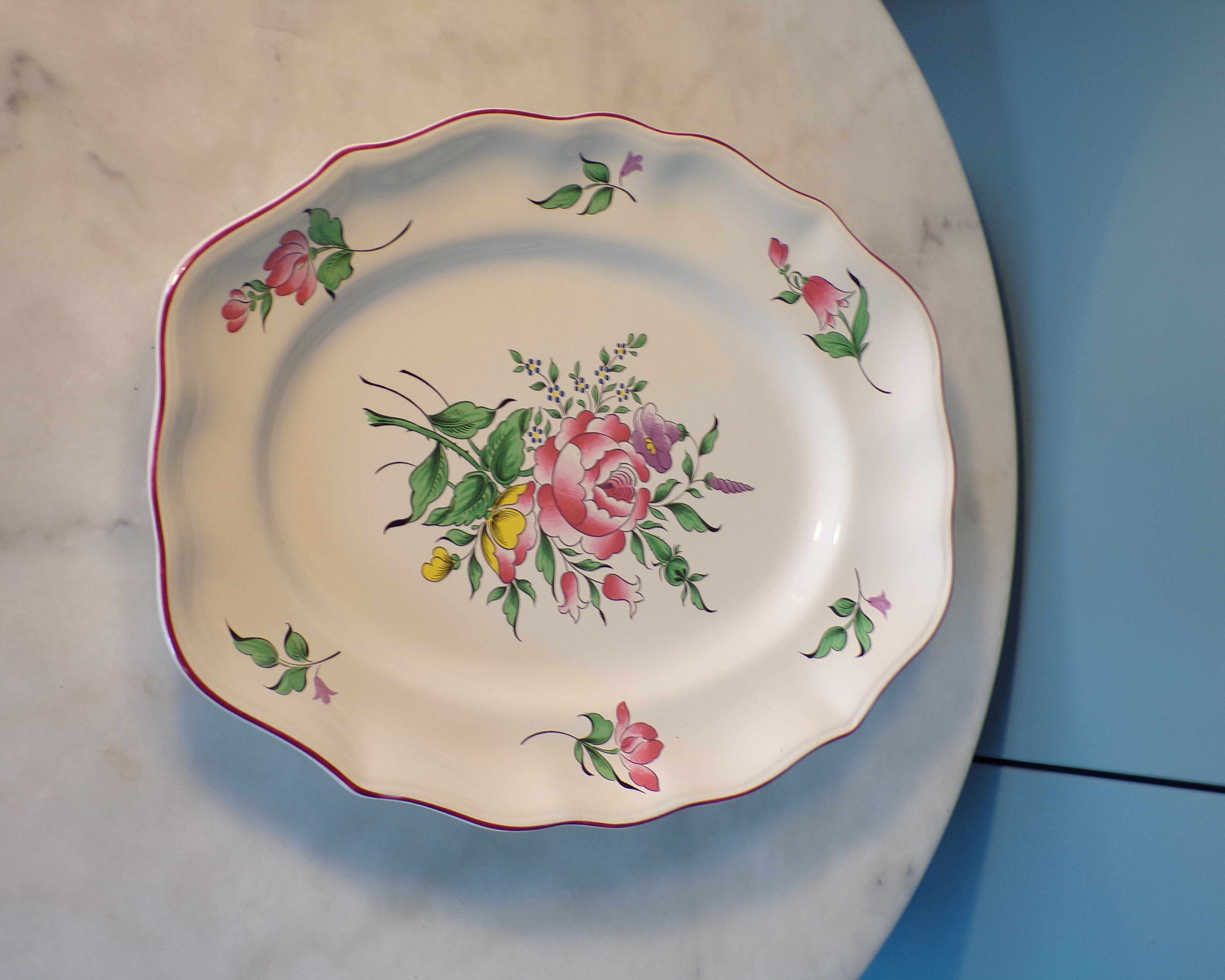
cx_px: 593
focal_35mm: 44
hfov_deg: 42.0
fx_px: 1595
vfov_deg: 34.2
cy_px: 491
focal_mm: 7.6
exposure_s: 1/34
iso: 83
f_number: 3.4
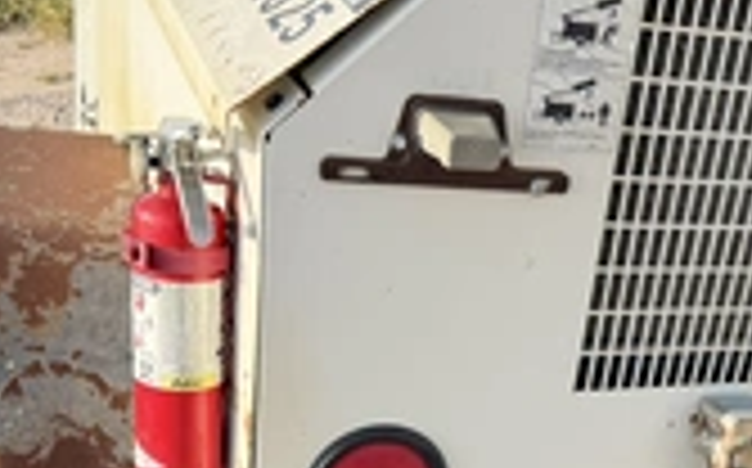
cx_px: 594
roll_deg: +3.1
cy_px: 508
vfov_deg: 20.3
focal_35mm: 61
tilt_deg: -30.7
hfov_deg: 32.6
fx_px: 1249
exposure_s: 1/2299
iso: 100
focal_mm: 6.76
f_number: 1.78
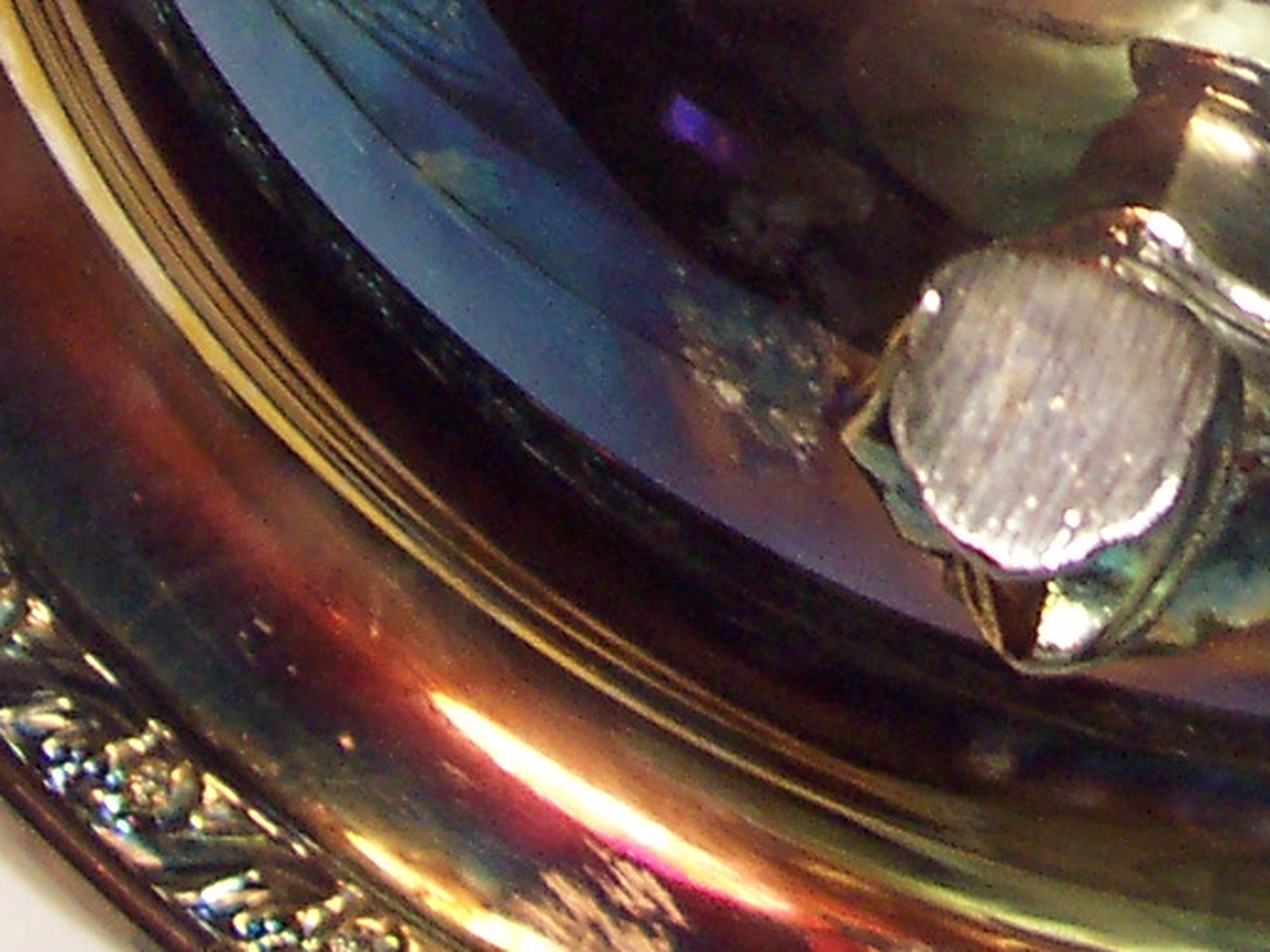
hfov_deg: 16.1
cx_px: 1248
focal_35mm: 120
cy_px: -569
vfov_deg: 11.7
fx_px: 4402
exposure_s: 1/30
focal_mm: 5.6
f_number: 2.8
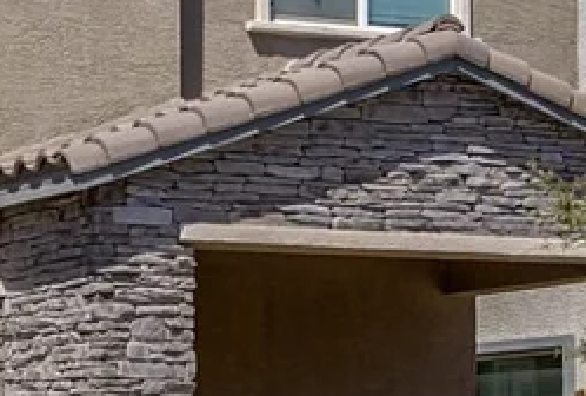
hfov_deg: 13.2
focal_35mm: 148
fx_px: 2418
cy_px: 204
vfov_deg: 9.3
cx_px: -221
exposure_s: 1/400
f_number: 7.1
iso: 100
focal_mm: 24
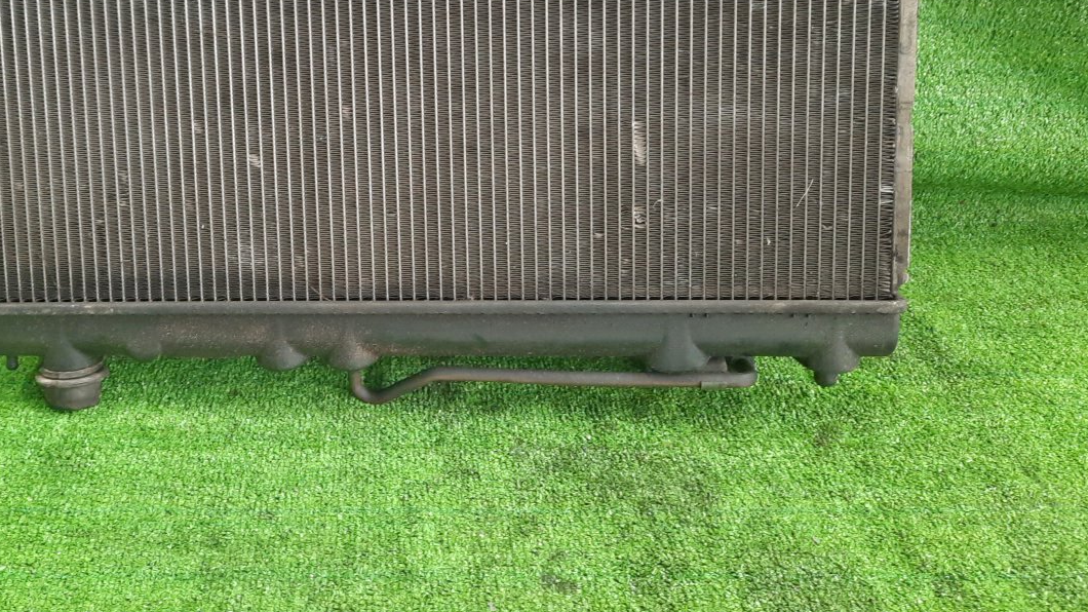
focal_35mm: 37
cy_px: 98
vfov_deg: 30.9
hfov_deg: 53.1
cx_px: 373
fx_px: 1067
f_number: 2
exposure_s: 1/50
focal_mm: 4.6
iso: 299
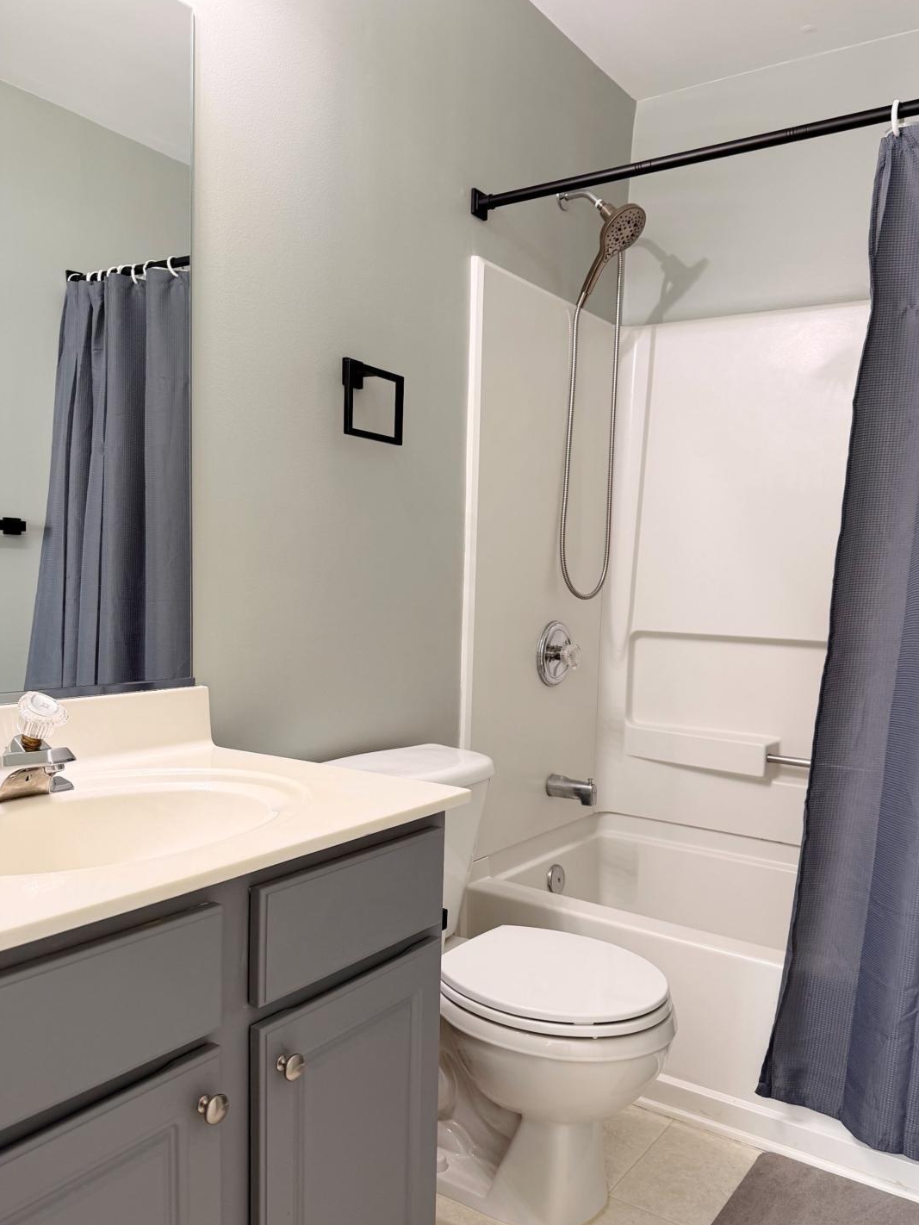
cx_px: 514
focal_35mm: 27
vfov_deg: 65.2
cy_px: 668
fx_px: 955
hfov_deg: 51.2
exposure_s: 1/60
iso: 125
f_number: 1.78
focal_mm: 6.76
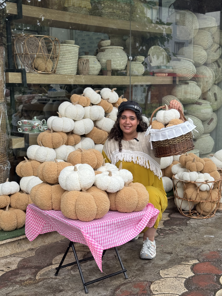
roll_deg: -0.1
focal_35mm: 49
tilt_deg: -7.5
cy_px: 147
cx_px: 110
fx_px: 419
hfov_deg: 29.7
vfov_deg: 38.9
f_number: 1.78
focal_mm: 6.76
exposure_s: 1/633
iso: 64
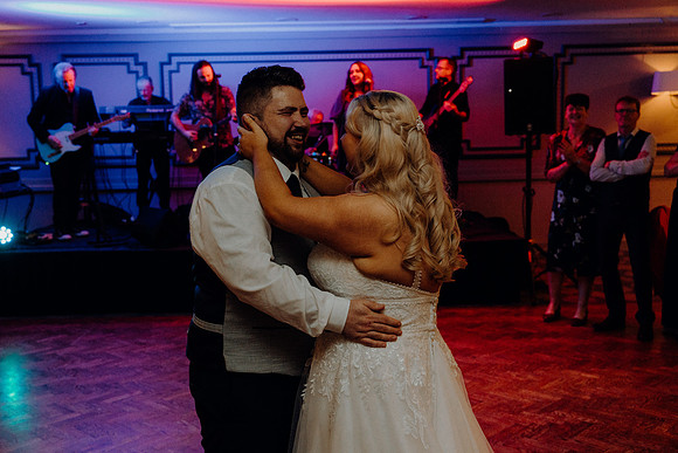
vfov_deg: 32.3
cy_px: 226
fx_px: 781
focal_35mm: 41
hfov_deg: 46.9
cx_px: 339
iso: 2500
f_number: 3.5
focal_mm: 40
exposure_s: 1/160
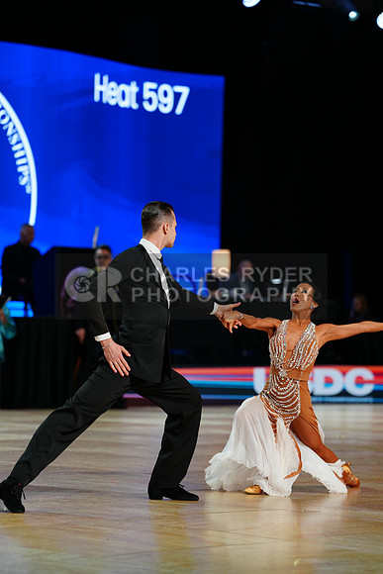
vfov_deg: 15.0
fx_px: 2185
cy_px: 287
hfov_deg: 10.0
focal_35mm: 137
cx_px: 192
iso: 400
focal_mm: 137
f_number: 2.8
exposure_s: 1/400
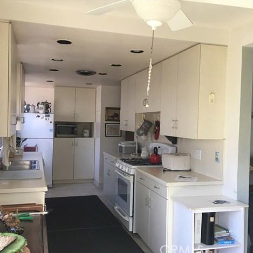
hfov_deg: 47.2
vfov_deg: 47.2
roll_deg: -2.4
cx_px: 121
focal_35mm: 35
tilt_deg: -0.3
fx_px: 289
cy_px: 128
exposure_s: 1/15
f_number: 2.2
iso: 25
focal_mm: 4.15
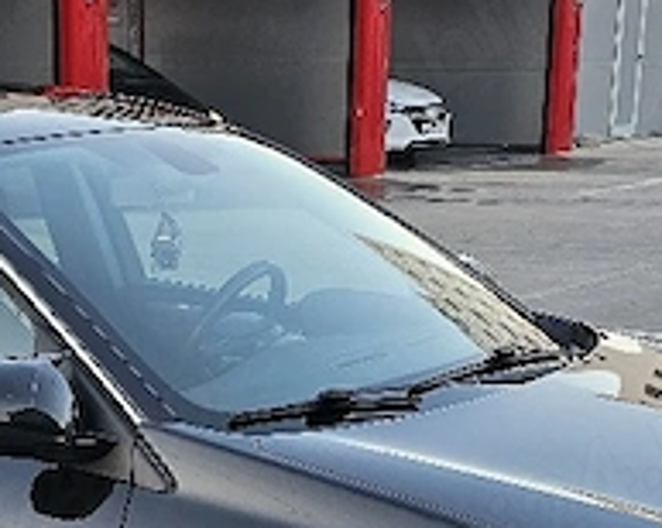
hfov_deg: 20.4
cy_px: 621
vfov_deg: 15.9
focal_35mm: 93
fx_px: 1820
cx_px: 130
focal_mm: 6.3
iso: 64
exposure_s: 1/101
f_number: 1.7
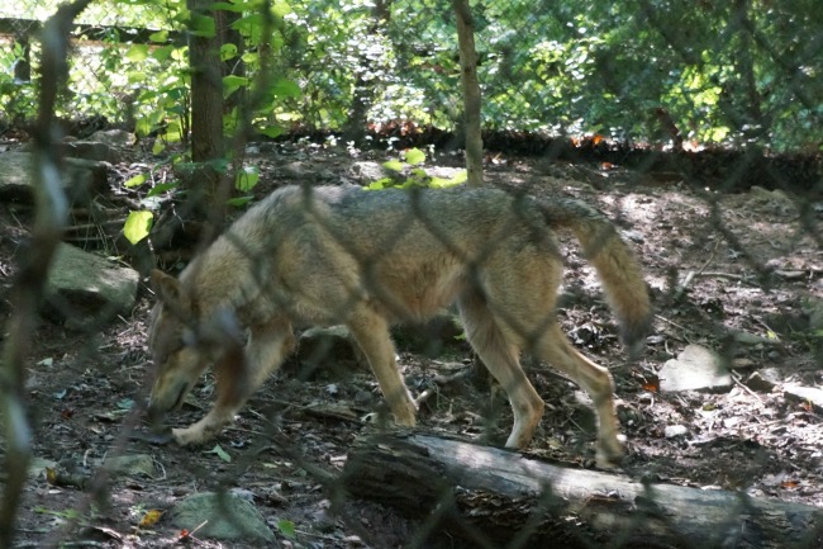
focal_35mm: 82
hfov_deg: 24.6
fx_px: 1885
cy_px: 274
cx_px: 412
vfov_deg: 16.5
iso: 2500
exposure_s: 1/160
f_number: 5.6
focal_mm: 55
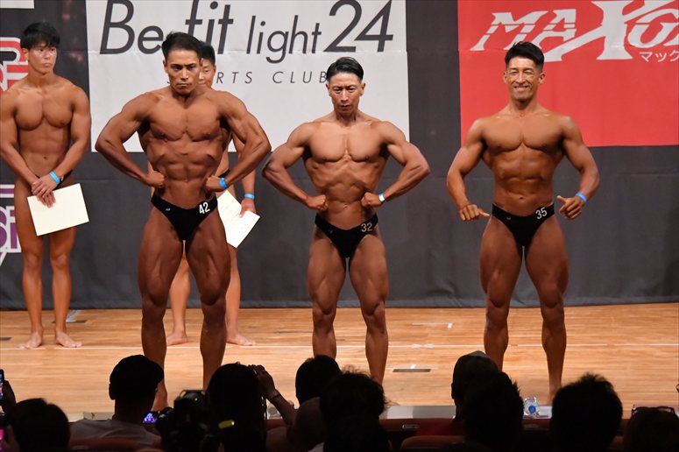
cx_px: 340
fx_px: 4242
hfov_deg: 9.2
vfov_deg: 6.1
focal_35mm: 225
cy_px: 226
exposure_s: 1/400
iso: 9000
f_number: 5.6
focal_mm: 150
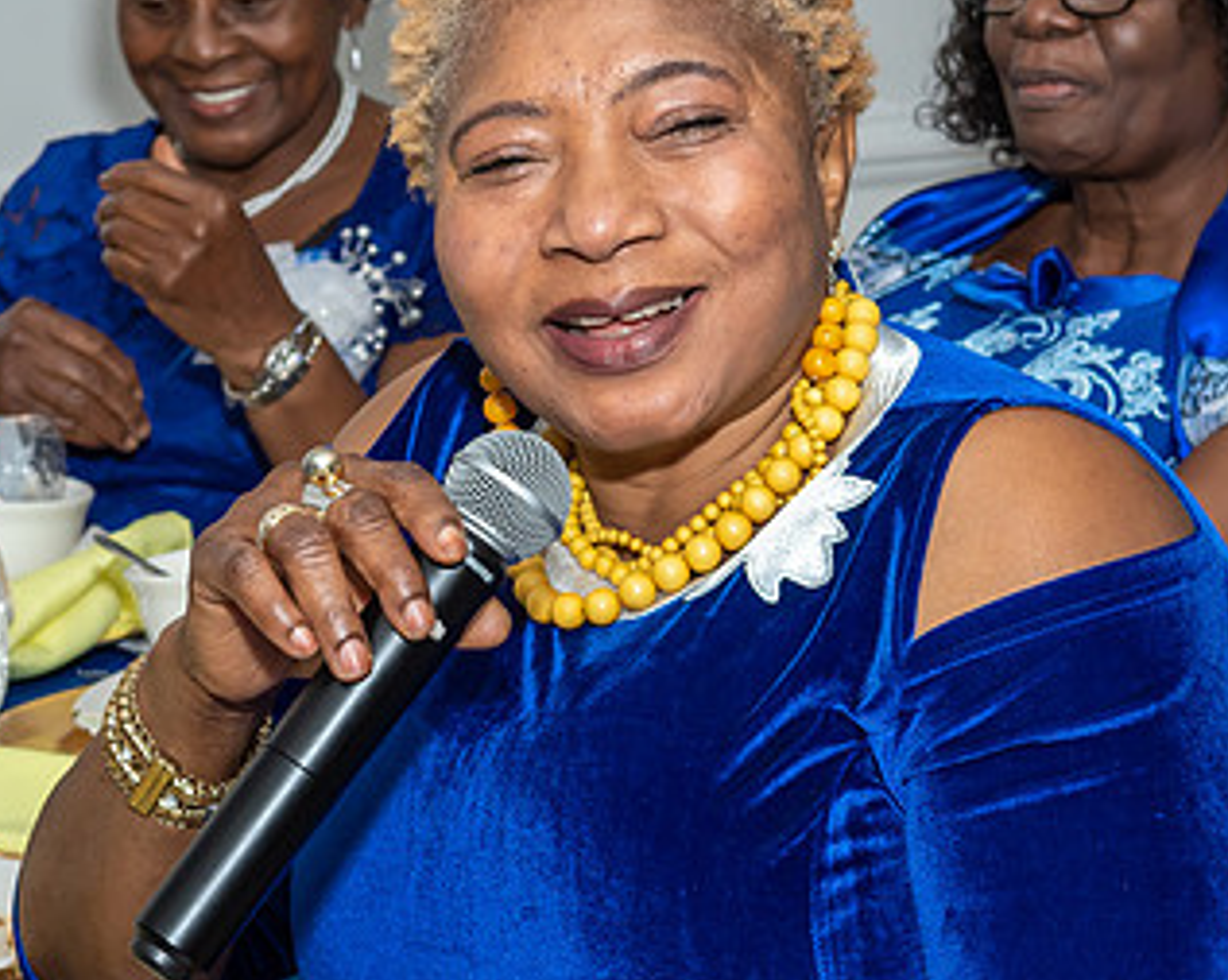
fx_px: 4793
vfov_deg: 11.7
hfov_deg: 14.6
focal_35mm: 132
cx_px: 624
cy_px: 585
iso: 500
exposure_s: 1/250
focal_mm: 44
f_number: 6.3
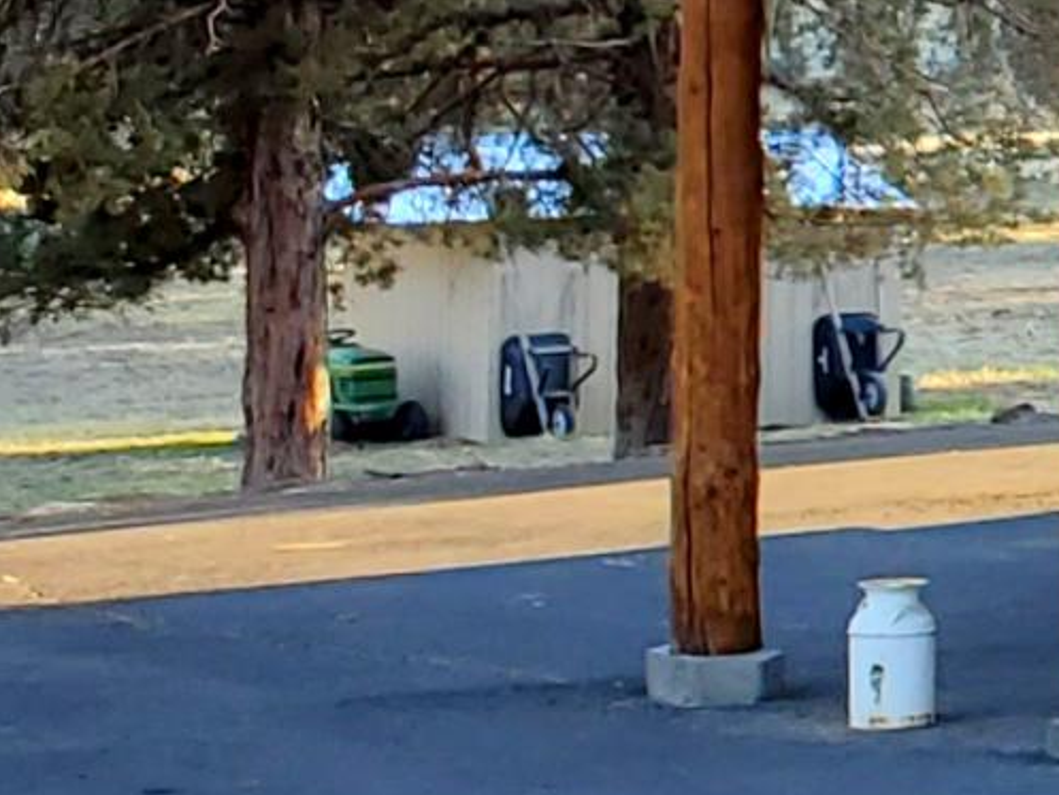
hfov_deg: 10.6
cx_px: 2644
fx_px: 4804
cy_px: -96
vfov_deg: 9.4
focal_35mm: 157
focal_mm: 4.3
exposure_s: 1/238
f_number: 2.4
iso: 50
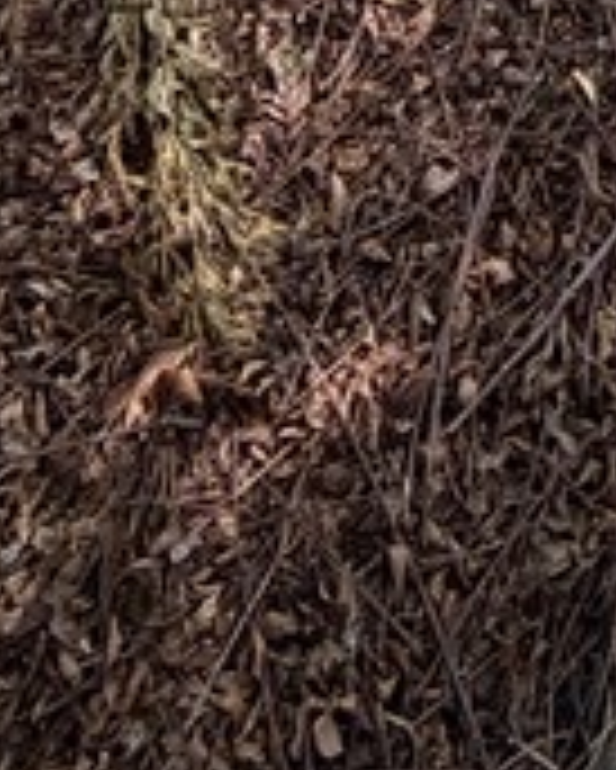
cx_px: 841
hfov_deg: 17.4
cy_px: -1351
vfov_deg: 12.8
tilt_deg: -13.2
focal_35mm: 82
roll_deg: -0.8
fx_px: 1867
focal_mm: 2.22
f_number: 2.2
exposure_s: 1/502
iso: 50
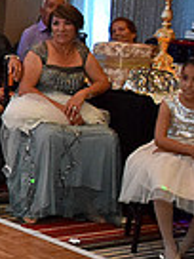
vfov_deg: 17.7
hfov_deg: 10.3
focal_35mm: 111
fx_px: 829
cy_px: 111
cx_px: -356
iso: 4000
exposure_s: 1/80
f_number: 5
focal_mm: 18
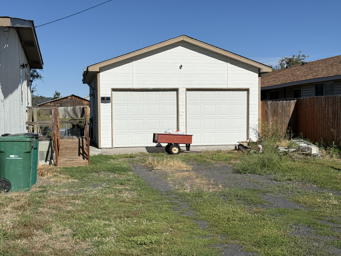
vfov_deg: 30.3
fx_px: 473
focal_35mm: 48
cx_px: 170
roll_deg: +0.0
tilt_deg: -1.8
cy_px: 128
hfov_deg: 39.7
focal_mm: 6.76
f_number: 1.78
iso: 50
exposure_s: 1/11364
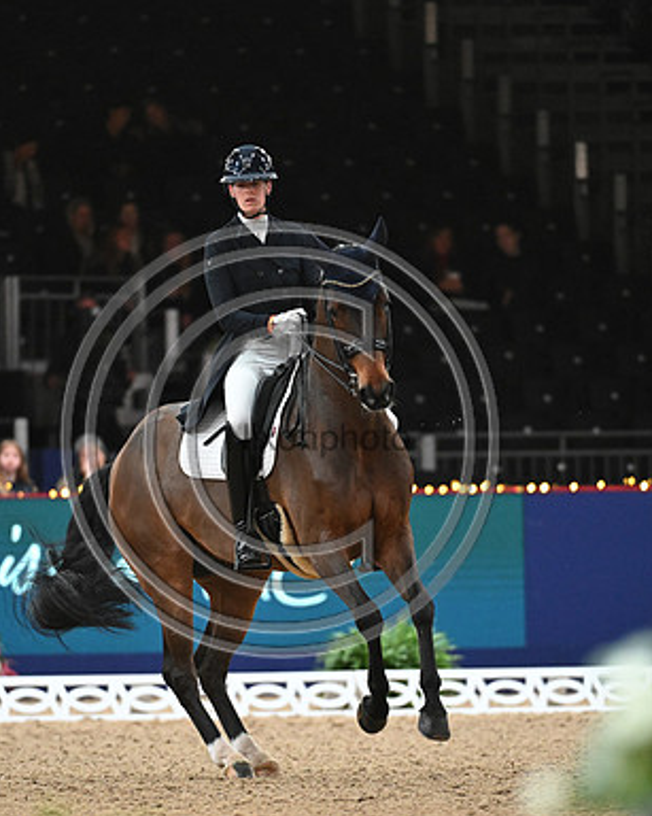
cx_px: 257
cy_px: 409
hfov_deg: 3.0
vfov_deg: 3.8
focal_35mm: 510
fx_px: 12307
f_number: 4
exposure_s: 1/640
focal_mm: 360
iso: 6400
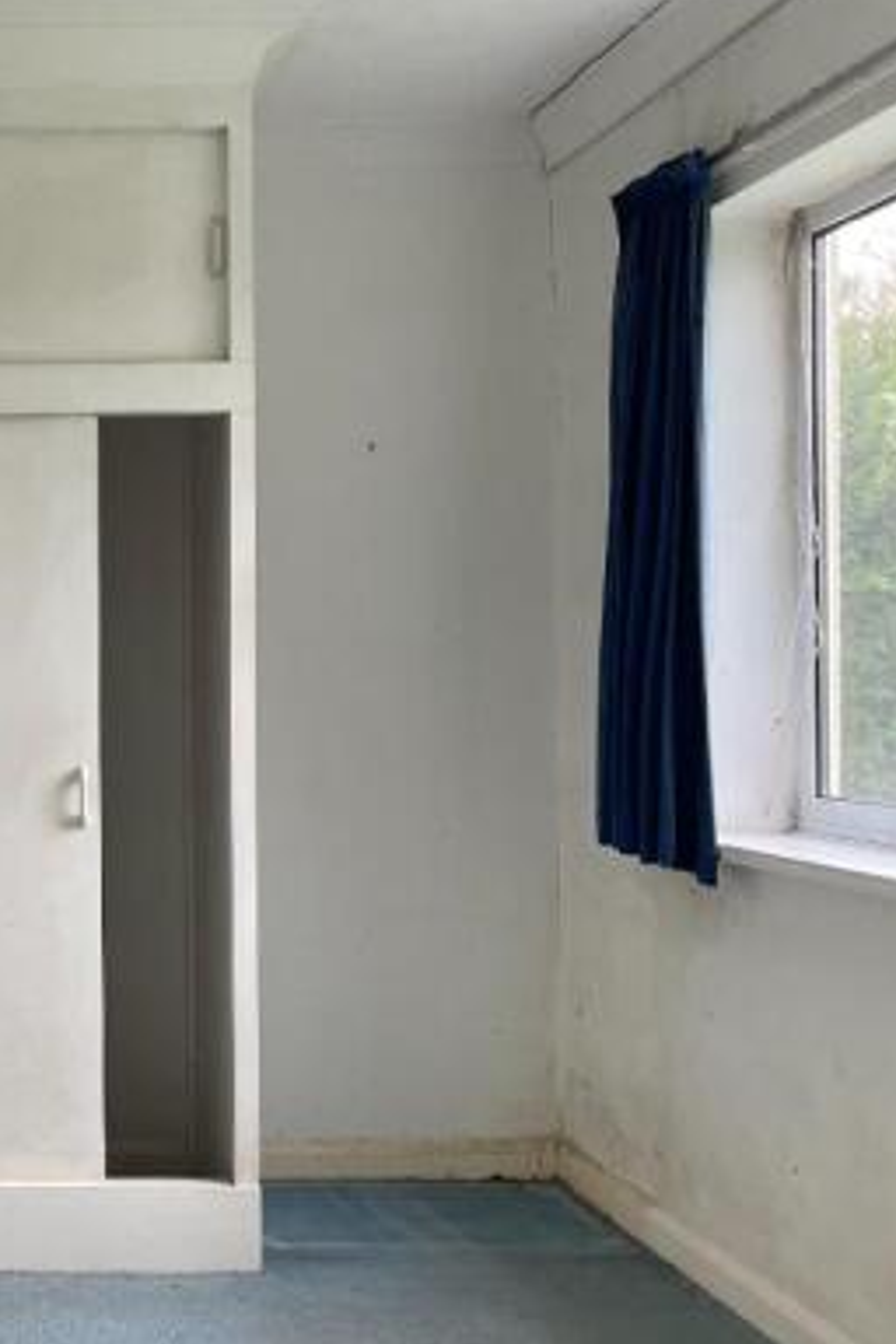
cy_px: 684
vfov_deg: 47.4
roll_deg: +0.1
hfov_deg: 29.2
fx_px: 1531
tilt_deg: +0.6
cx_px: -114
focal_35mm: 41
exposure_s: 1/121
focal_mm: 4.2
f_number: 1.6
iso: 100
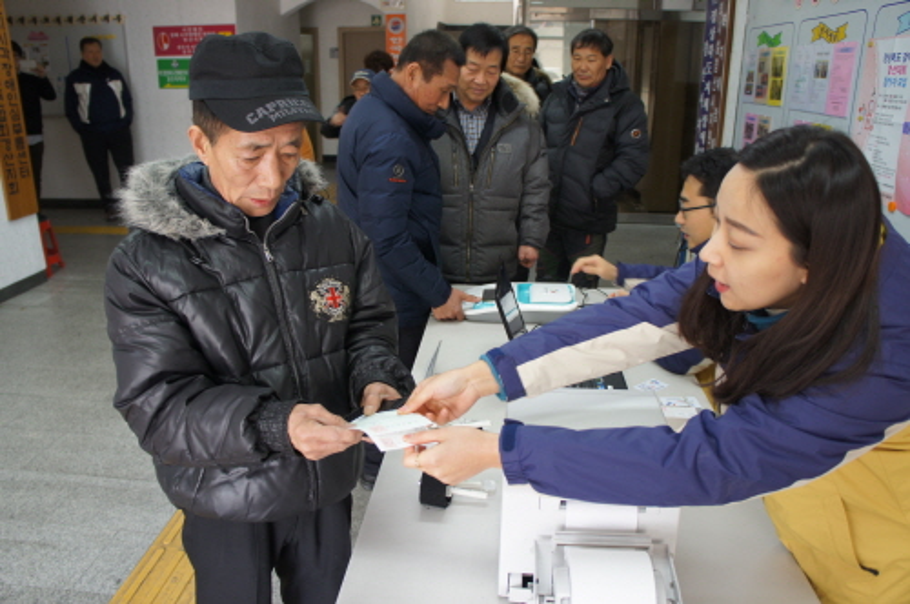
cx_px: 455
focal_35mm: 27
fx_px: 682
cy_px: 302
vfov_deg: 47.8
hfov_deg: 67.4
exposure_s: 1/30
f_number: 4
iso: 200
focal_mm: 18
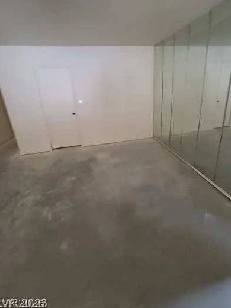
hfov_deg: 81.5
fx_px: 133
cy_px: 134
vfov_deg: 97.6
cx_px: 127
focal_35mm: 15
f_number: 2.2
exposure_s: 1/24
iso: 640
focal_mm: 2.2
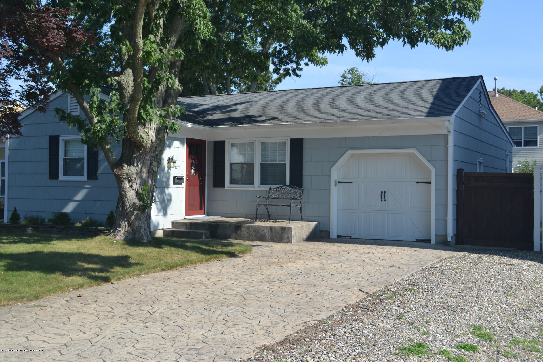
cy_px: 181
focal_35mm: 39
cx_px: 272
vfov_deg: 34.2
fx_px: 588
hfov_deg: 49.6
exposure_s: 1/200
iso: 100
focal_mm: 26
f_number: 7.1
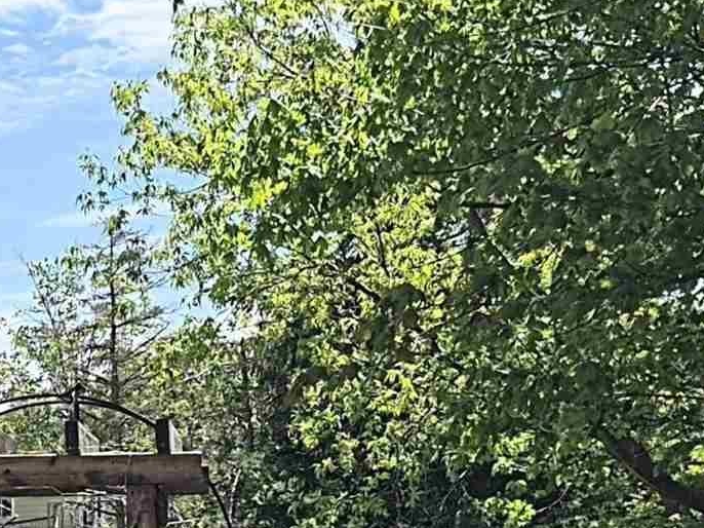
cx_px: -121
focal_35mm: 103
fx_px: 2094
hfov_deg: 18.2
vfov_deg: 14.0
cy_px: 589
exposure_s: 1/4336
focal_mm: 5.4
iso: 80
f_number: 1.8
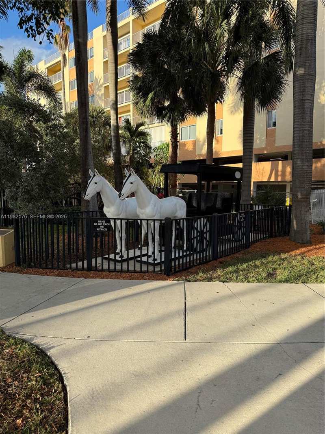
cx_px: 162
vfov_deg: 71.6
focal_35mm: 24
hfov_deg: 56.8
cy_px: 217
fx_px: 300
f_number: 1.78
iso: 100
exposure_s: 1/1653
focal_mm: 6.76
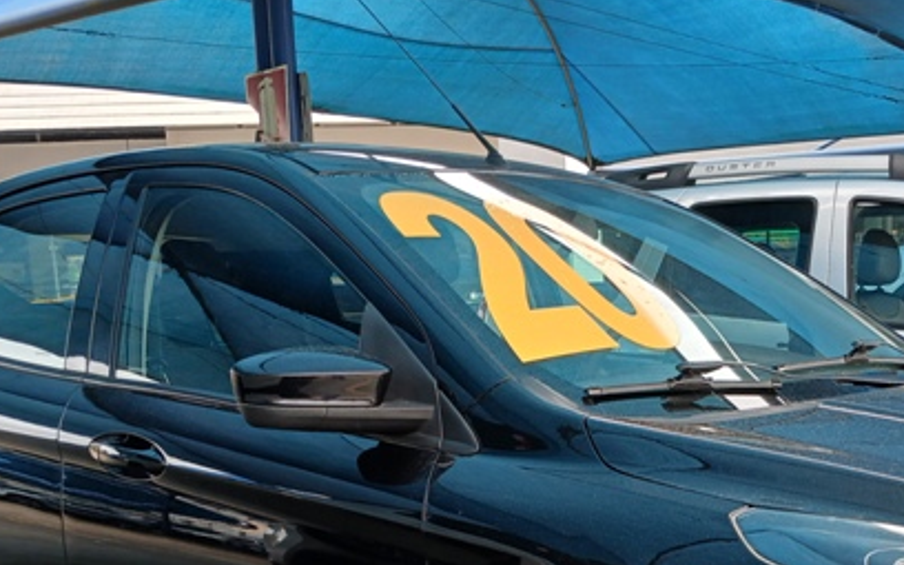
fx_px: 1330
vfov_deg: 22.5
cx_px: 605
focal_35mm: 54
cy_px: 636
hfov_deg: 37.1
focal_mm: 3.98
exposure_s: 1/60
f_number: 1.8
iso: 40
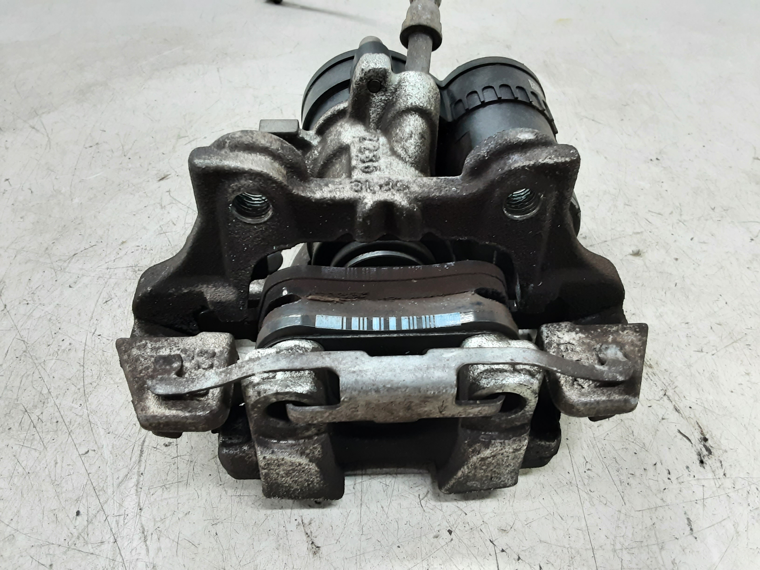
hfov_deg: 65.3
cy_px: 285
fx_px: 593
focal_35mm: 27
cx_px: 380
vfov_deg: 51.4
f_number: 1.9
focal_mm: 2.91
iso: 160
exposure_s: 1/33
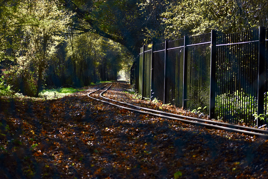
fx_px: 782
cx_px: 134
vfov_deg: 13.0
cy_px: 90
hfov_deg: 19.5
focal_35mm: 105
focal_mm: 70
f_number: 4.5
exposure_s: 1/200
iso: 100
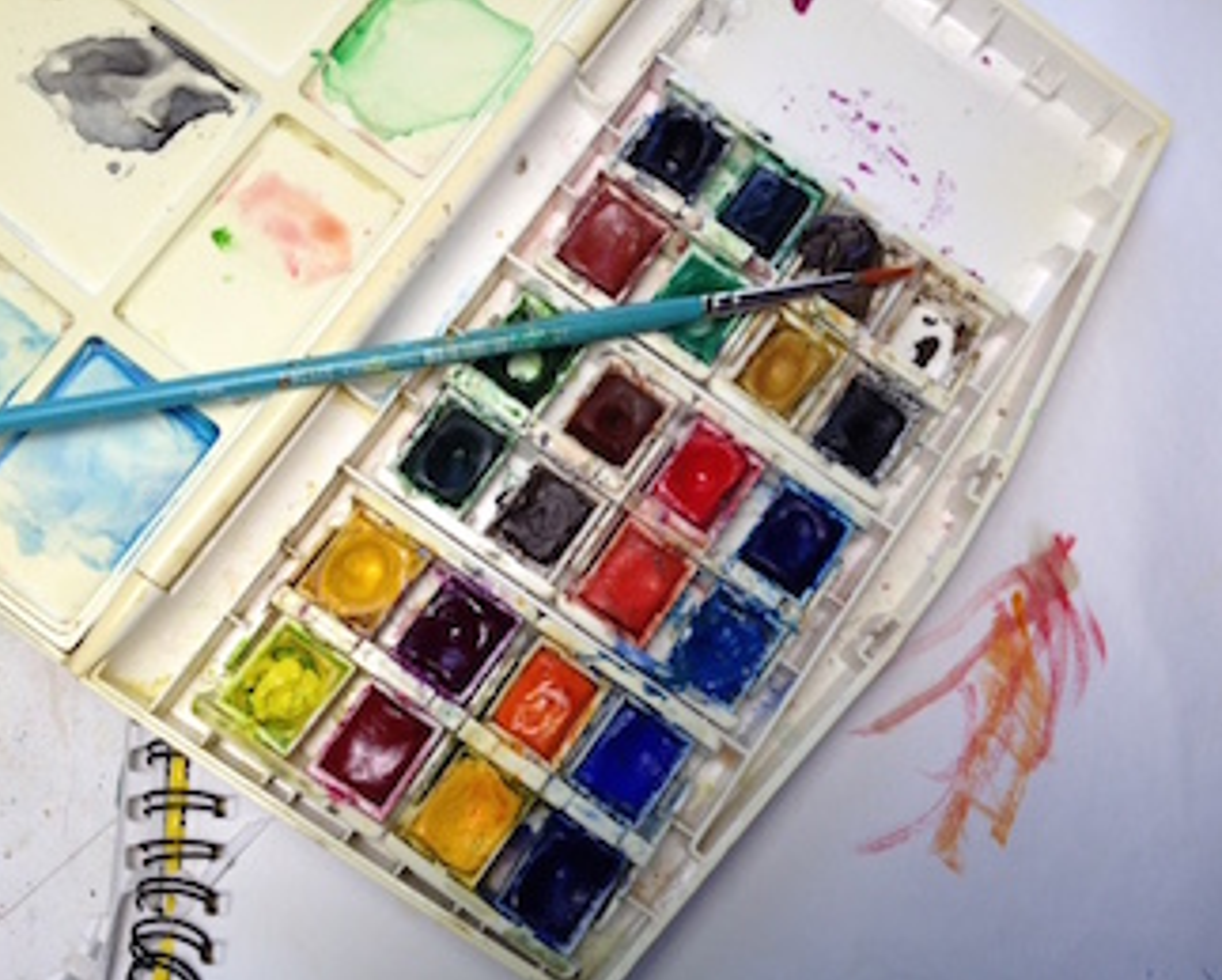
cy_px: 494
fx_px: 1339
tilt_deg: -76.7
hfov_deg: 49.0
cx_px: 620
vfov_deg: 40.2
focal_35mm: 37
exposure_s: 1/120
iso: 64
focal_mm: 4.28
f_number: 2.4
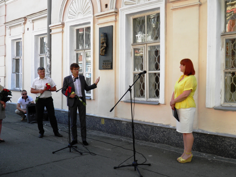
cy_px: 88
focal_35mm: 44
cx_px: 118
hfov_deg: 42.9
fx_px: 300
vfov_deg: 32.9
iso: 50
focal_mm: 7.9
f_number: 4.7
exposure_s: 1/60
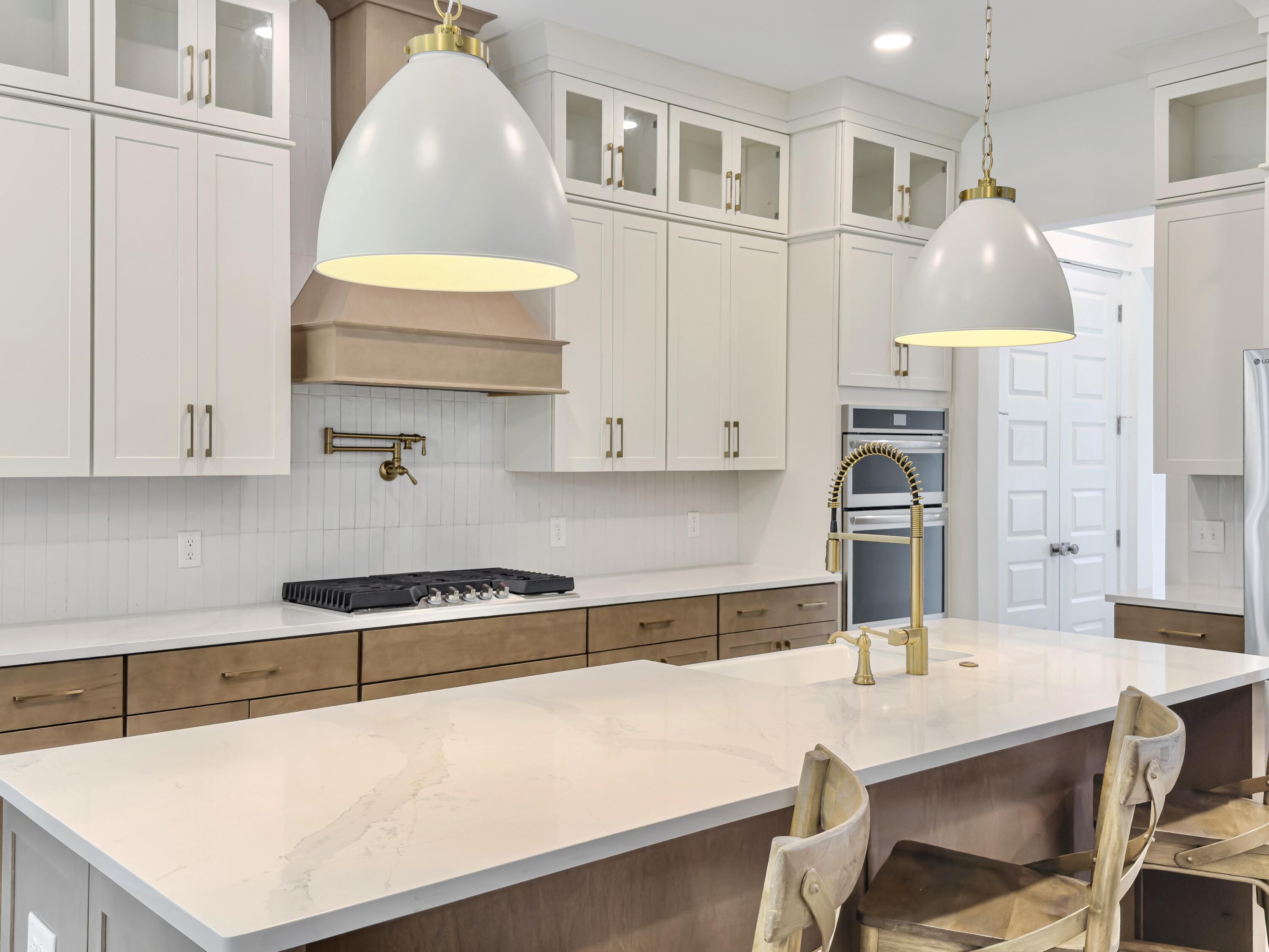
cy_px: 476
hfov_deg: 55.4
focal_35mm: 33
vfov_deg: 42.9
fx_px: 1210
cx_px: 634
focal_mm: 6.76
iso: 100
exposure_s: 1/120
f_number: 1.8
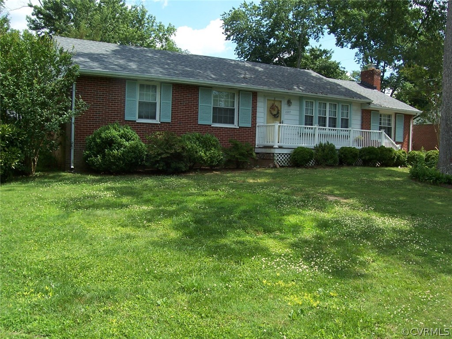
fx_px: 444
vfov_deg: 41.8
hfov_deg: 54.0
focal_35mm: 34
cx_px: 226
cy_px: 170
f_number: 5.6
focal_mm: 5.6
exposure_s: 1/250
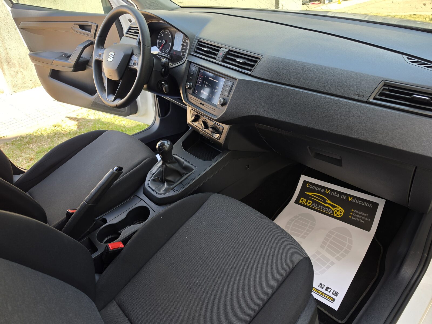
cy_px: 162
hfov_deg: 73.9
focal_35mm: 23
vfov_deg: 58.9
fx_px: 287
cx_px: 216
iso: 16
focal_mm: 6.5
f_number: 1.4
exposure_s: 1/100
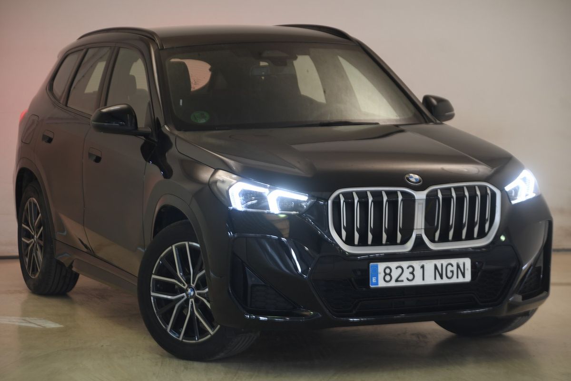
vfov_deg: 11.1
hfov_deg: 16.7
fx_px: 1951
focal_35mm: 123
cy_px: 190
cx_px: 286
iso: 100
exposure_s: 1/4
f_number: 4.2
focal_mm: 82
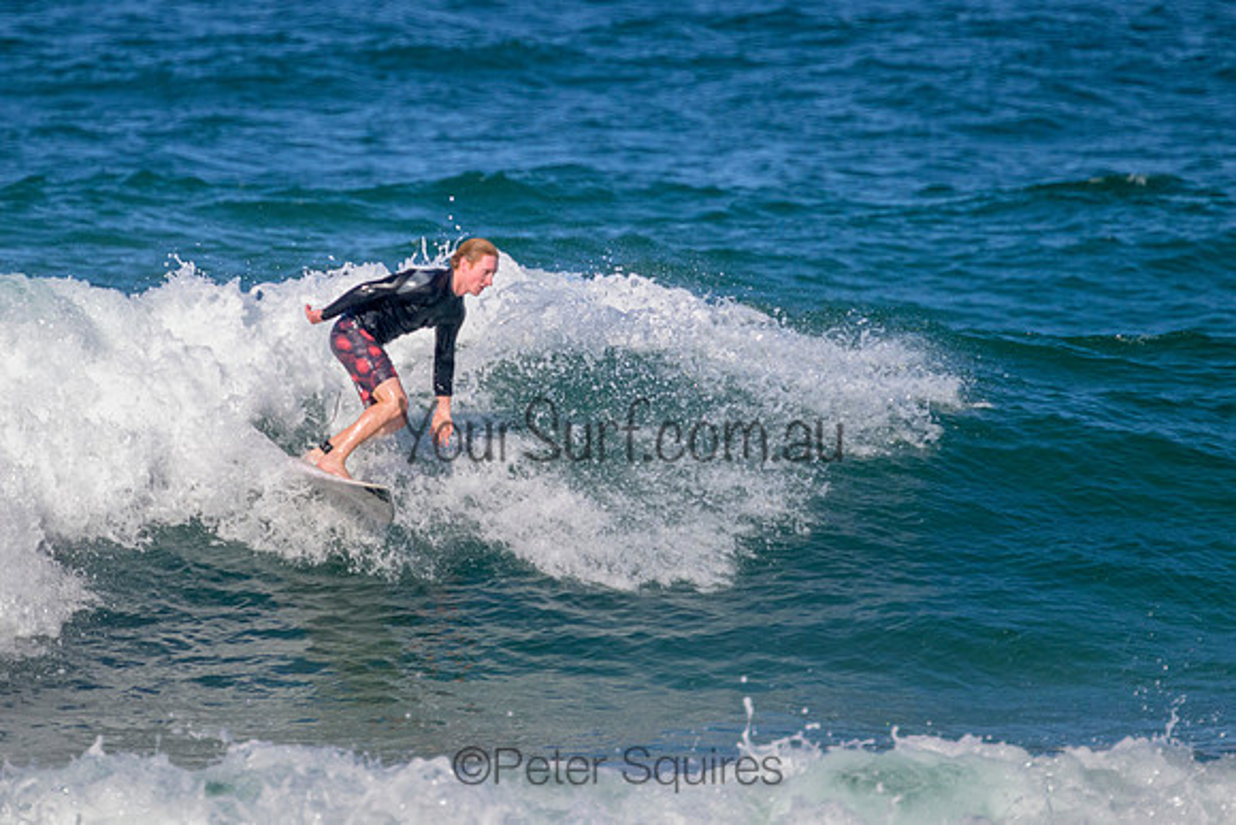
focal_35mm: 1095
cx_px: 577
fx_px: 37602
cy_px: 260
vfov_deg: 1.3
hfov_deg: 1.9
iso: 1250
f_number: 11
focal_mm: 800
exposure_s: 1/2000
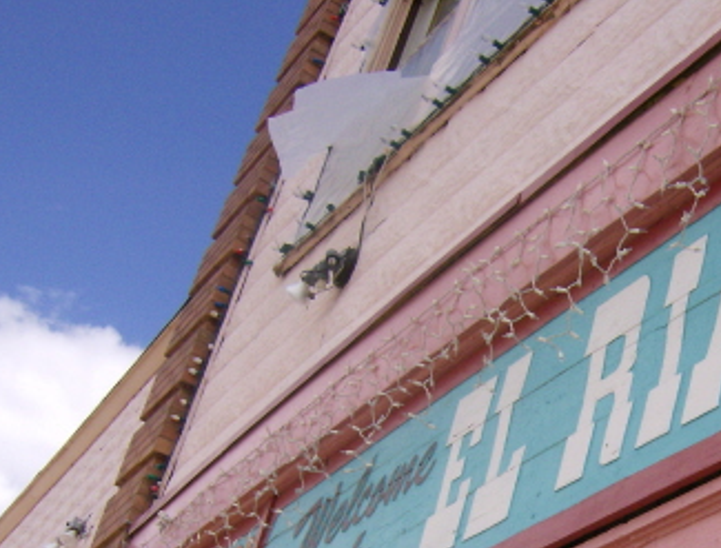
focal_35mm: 70
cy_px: 513
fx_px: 1465
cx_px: 613
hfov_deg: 26.9
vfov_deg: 20.7
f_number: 4.7
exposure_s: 1/682
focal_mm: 6
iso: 100
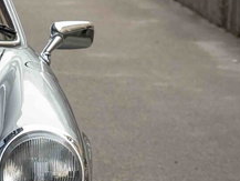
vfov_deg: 4.8
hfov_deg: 6.3
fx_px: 2137
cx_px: -215
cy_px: 149
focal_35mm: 308
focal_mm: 68
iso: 500
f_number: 5.6
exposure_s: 1/400
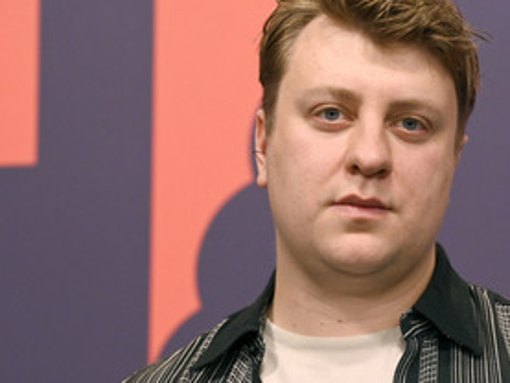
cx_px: 367
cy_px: 214
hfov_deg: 9.4
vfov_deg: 7.0
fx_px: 3110
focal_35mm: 211
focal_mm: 135
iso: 4000
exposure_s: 1/400
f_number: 6.3
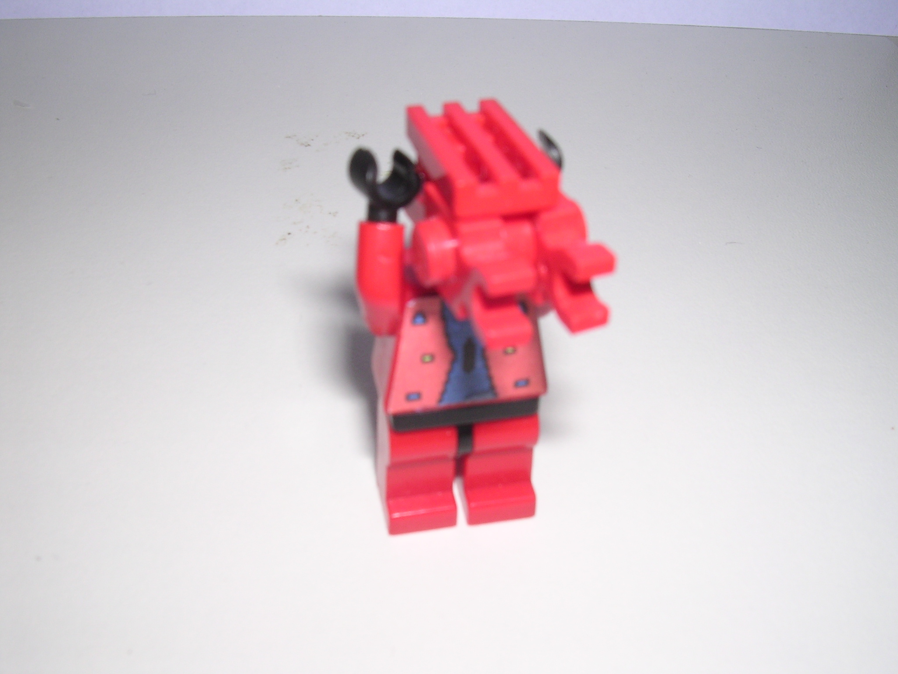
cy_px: 337
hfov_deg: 49.0
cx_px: 449
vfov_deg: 37.7
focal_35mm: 38
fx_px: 986
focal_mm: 5.8
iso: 100
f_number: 5.6
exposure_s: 1/60.1
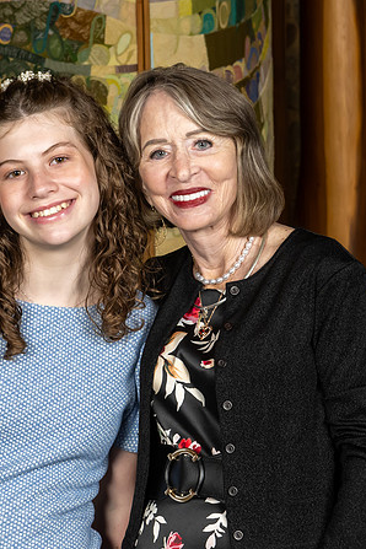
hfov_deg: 10.1
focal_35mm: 136
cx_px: 184
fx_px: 2074
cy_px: 248
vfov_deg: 15.1
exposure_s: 1/200
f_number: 8
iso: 640
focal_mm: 55
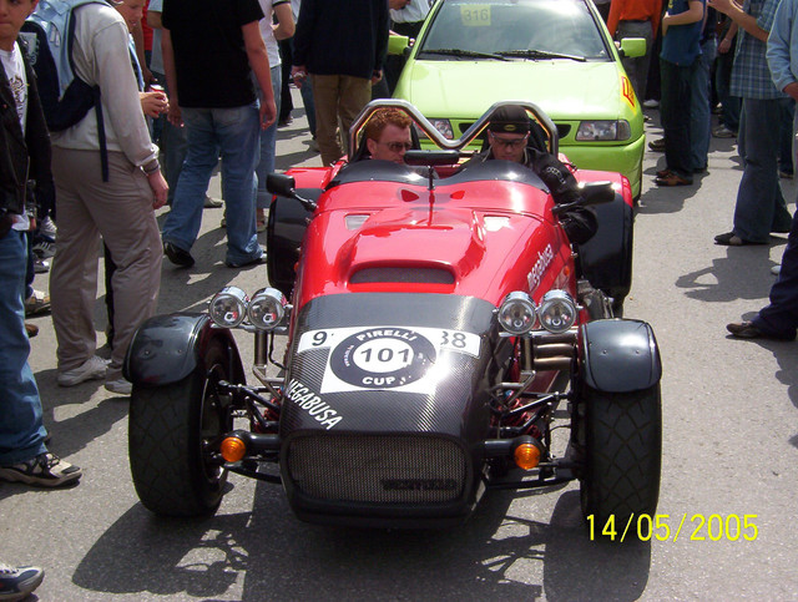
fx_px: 1178
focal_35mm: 51
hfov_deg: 37.4
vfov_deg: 28.7
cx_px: 399
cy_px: 301
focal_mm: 7.88
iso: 100
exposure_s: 1/638
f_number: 5.97
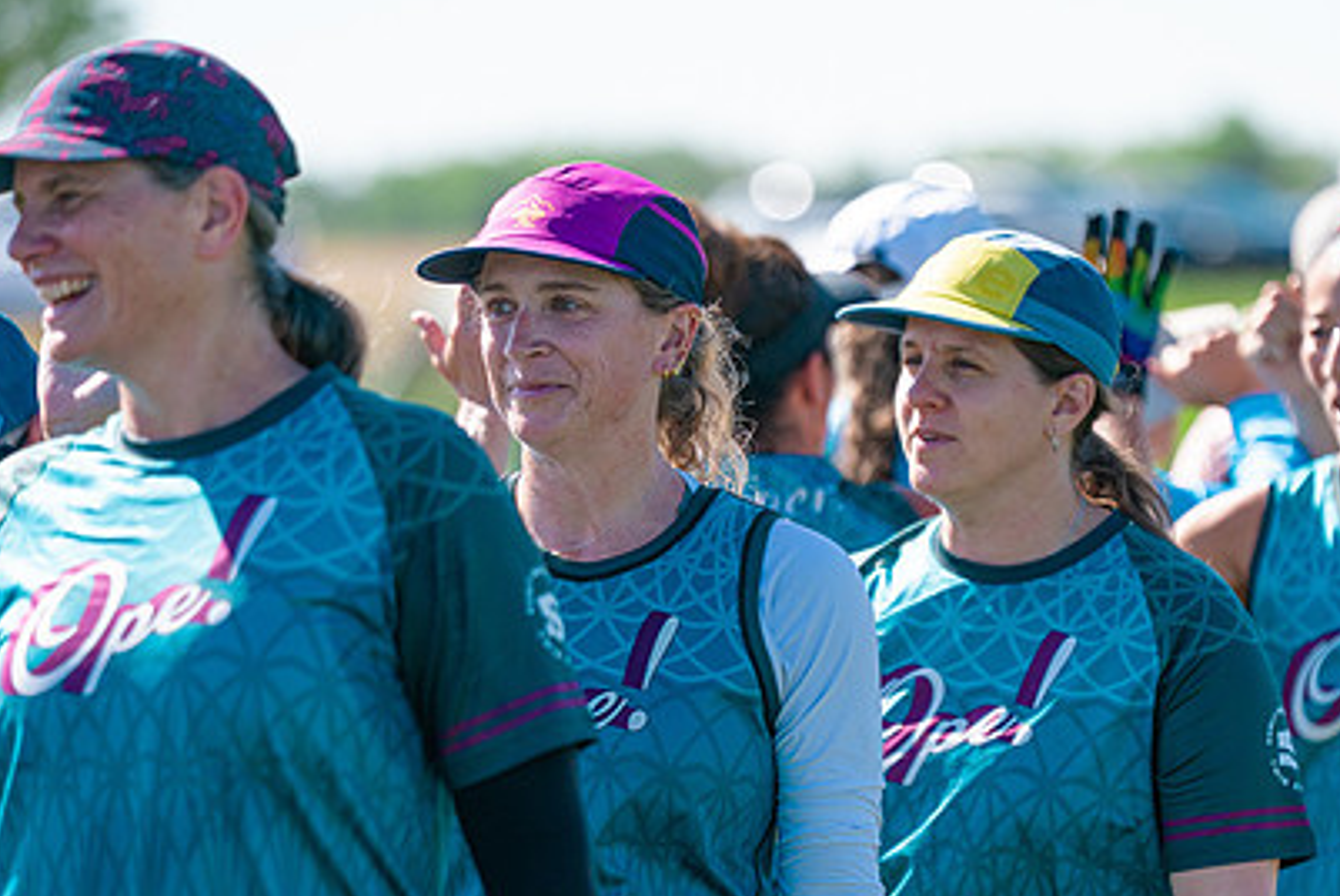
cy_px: 634
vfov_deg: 4.8
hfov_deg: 7.1
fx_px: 10765
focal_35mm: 289
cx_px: 889
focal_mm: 200
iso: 400
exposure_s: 1/3200
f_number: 3.5
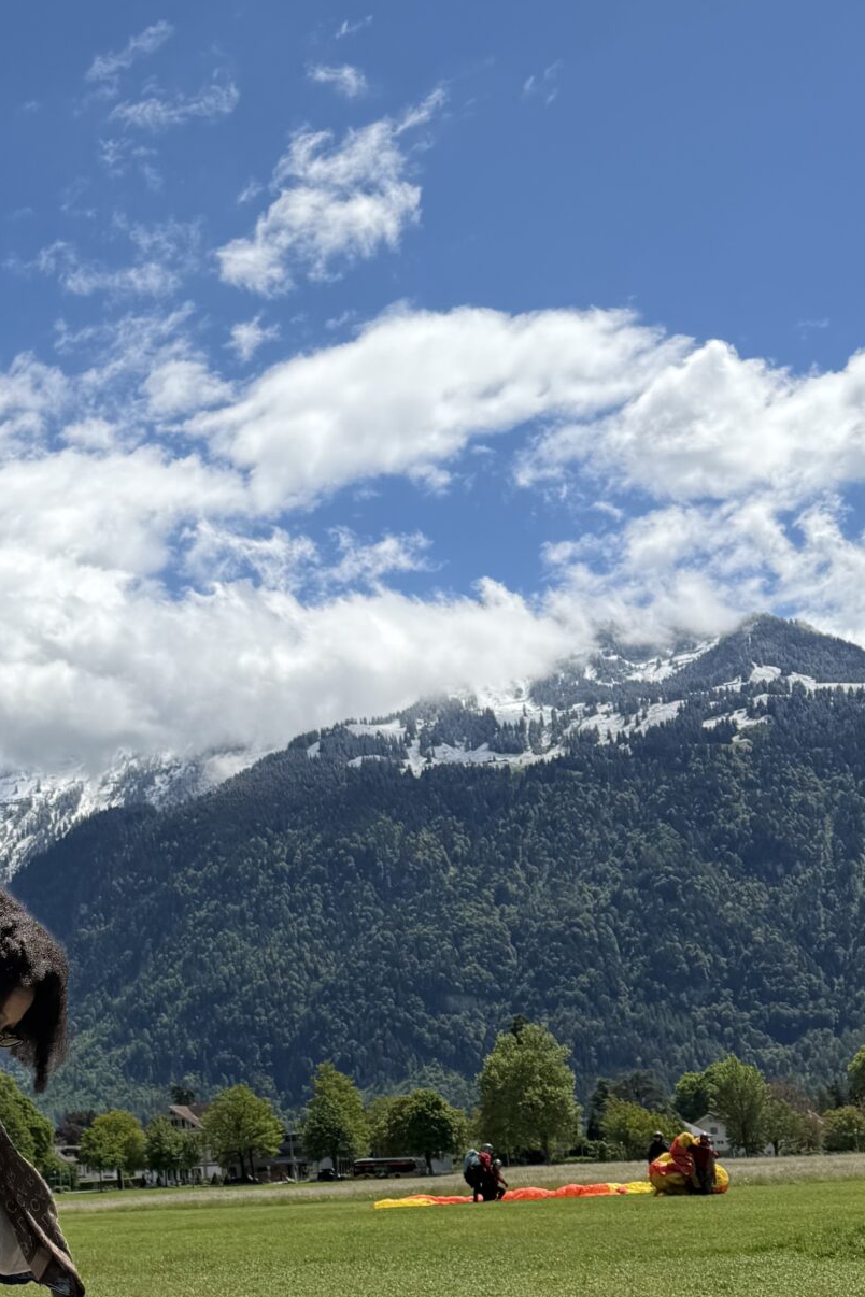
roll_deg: +2.7
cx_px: -4
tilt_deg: +9.9
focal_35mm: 53
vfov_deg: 37.2
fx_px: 1910
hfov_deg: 24.3
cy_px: 831
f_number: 1.78
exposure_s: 1/8130
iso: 80
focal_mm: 6.76
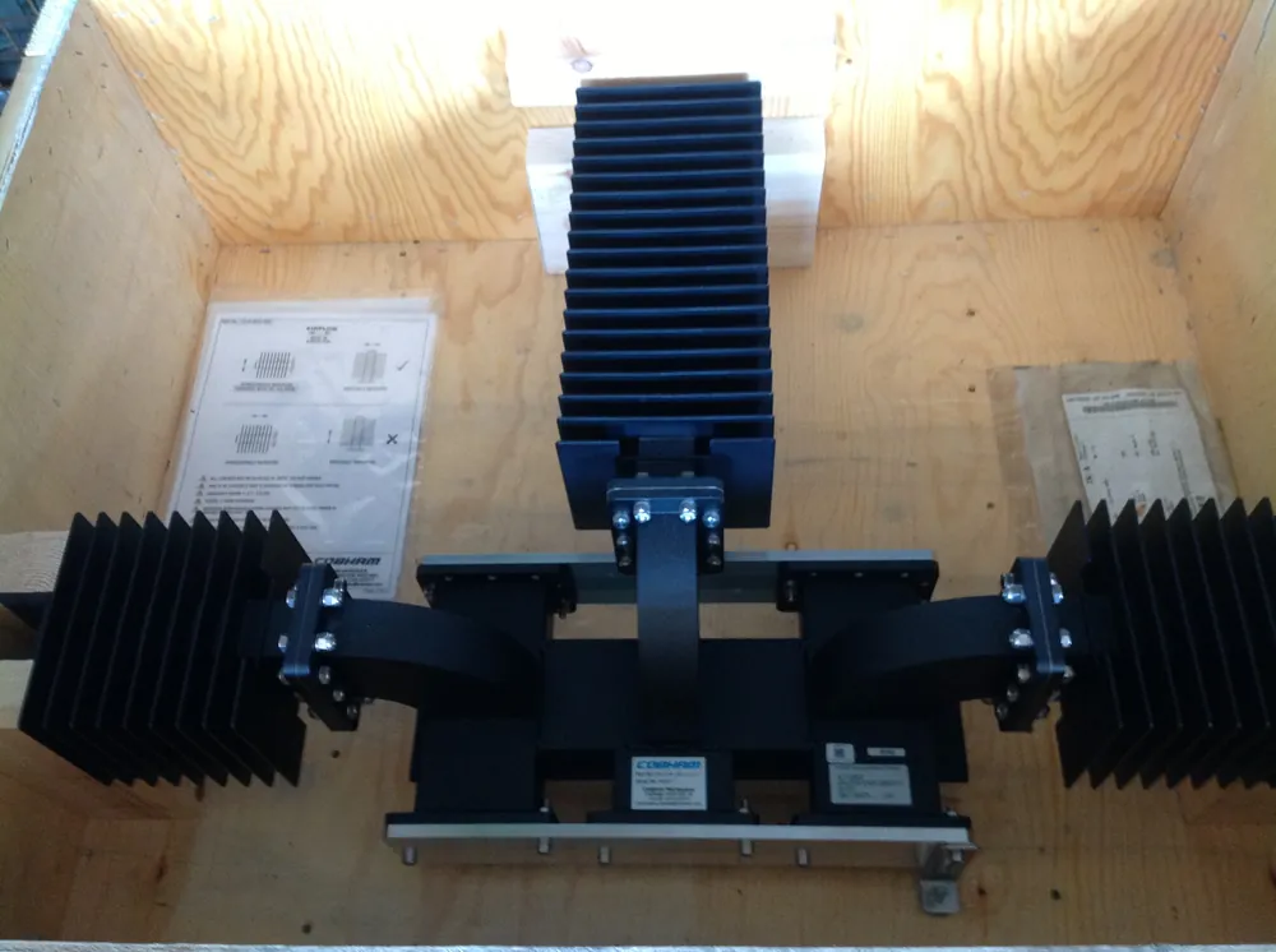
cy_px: 476
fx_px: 1288
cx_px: 638
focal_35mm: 35
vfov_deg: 40.6
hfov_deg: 52.7
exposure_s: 1/15
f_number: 2.4
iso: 250
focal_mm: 4.28
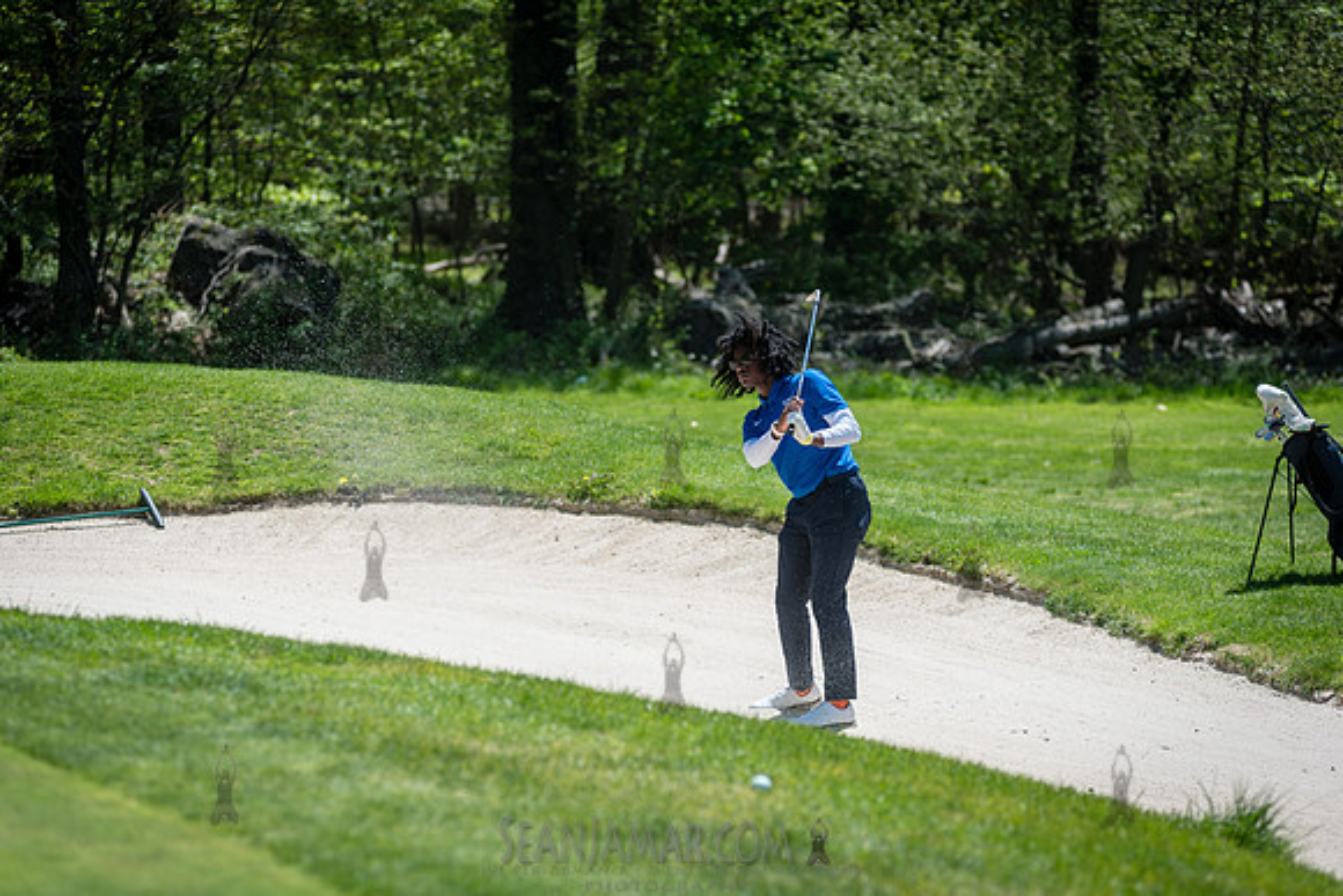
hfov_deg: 15.2
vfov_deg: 10.2
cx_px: 672
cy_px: 448
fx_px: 5037
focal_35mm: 135
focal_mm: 135
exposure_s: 1/1600
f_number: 3.5
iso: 100
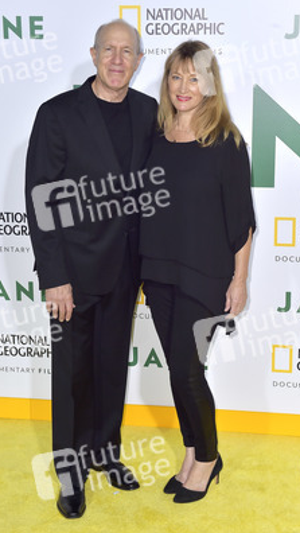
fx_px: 777
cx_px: 141
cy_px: 266
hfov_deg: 21.8
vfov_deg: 37.8
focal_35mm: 55
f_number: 6.3
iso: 500
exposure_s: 1/320
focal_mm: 52
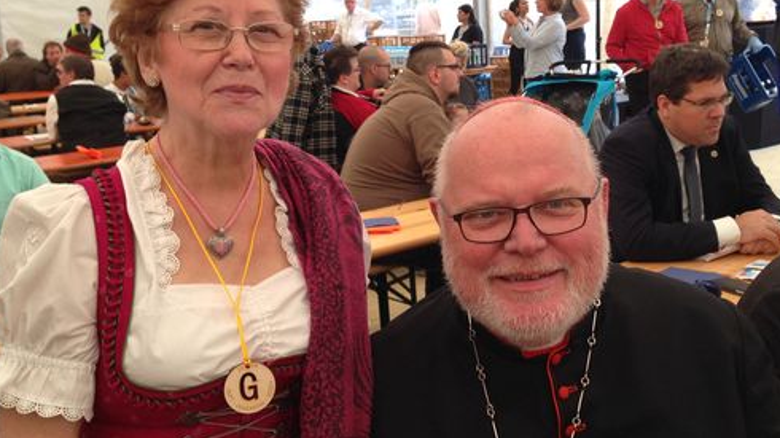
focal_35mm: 47
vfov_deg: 25.4
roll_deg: +5.2
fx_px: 972
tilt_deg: -10.7
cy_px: 190
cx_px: 415
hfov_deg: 43.7
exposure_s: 1/120
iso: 50
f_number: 2.4
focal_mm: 4.12
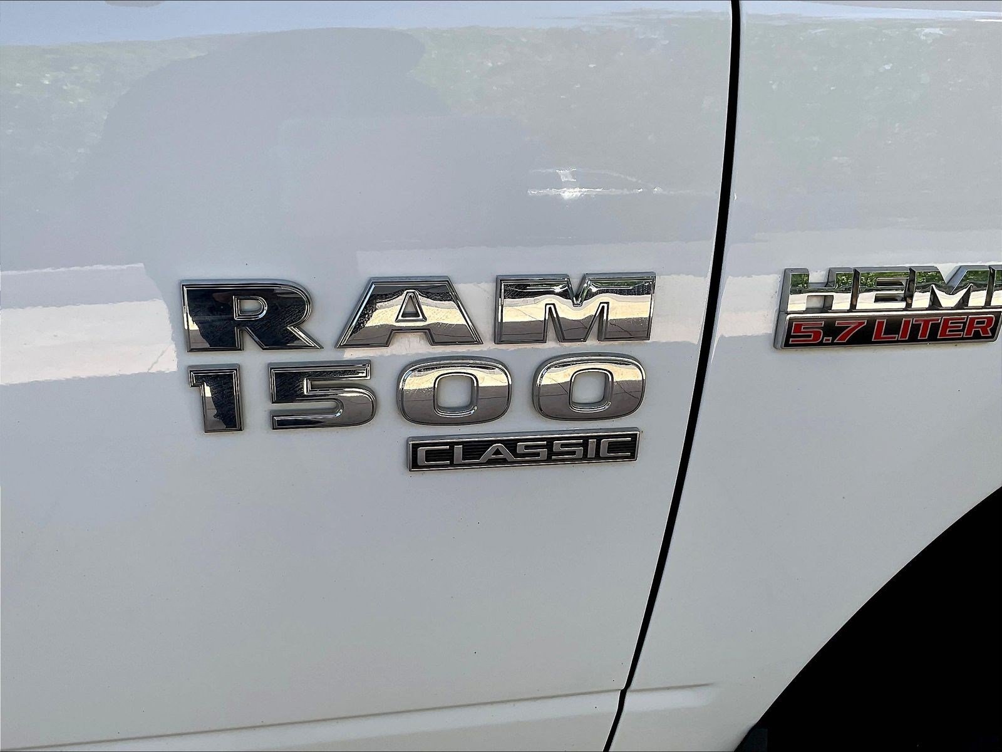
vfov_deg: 48.2
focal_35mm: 29
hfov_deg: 61.7
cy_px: 376
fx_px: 839
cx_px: 501
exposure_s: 1/580
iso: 16
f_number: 1.8
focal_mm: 3
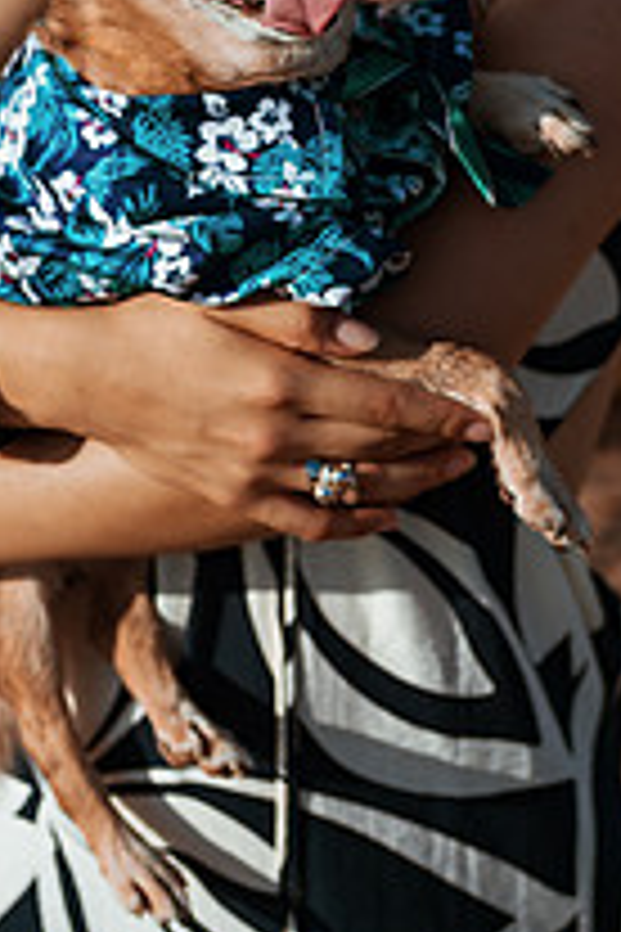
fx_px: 1966
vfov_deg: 25.1
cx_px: 158
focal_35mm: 76
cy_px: -41
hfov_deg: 17.8
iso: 100
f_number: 2.5
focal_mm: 35
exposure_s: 1/2500
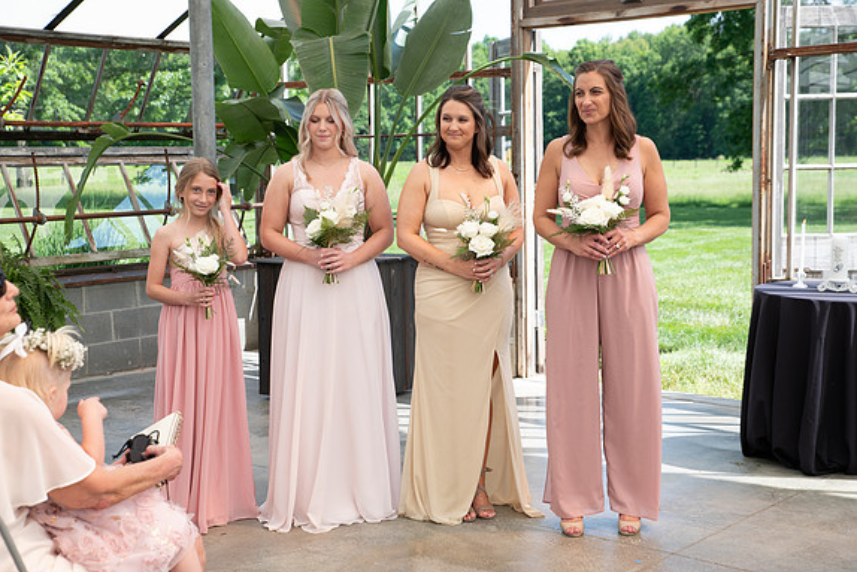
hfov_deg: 36.2
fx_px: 1310
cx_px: 437
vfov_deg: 24.6
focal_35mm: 55
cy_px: 286
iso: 160
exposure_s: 1/200
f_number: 5
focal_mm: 52
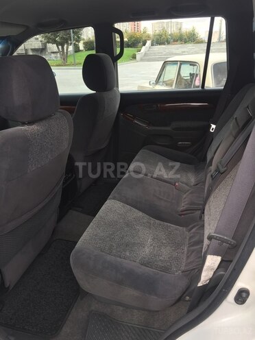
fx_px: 285
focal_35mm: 29
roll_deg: +2.3
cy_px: 170
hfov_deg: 48.2
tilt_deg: -21.1
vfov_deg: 61.7
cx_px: 128
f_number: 2.2
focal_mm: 4.15
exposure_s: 1/104
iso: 32
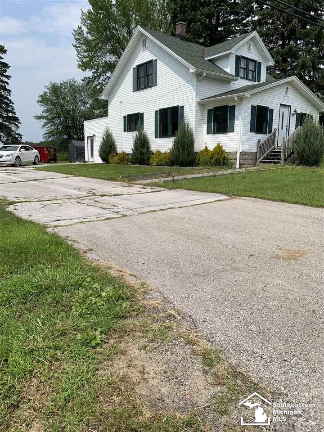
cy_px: 216
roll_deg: -1.0
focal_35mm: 26
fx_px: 324
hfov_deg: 53.1
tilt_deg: -8.9
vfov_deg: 67.3
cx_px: 162
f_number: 1.8
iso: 25
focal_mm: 4.25
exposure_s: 1/3650
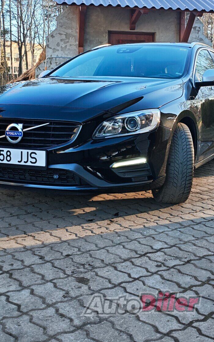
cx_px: 142
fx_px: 448
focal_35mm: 48
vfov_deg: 41.5
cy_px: 124
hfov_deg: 26.7
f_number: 1.5
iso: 50
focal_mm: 4.94
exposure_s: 1/536
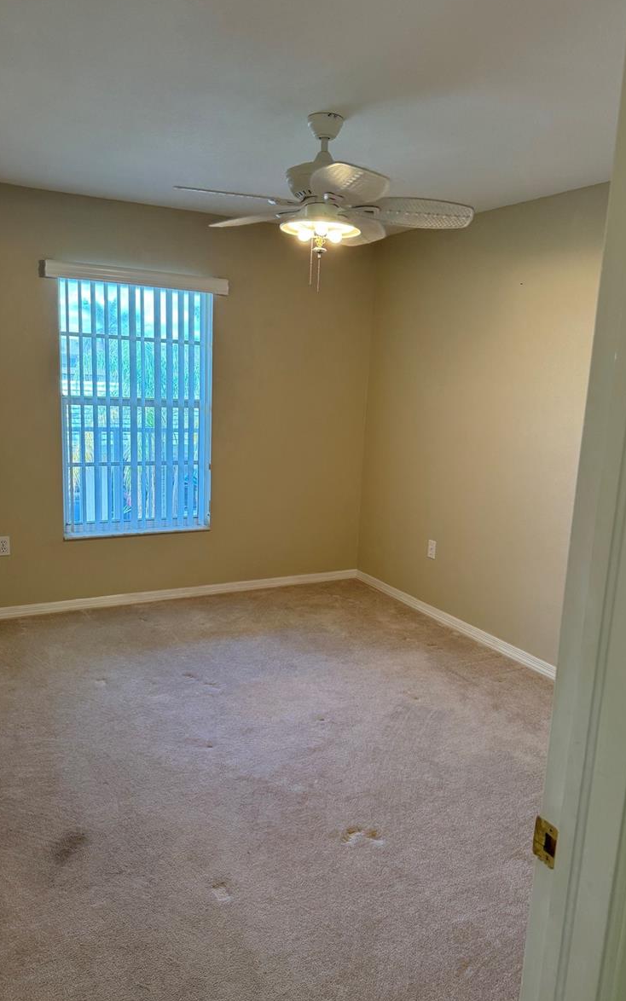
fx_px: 710
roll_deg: -1.8
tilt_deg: -10.7
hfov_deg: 47.6
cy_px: 499
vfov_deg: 70.4
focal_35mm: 26
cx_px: 310
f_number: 1.78
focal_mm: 6.76
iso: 160
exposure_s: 1/60
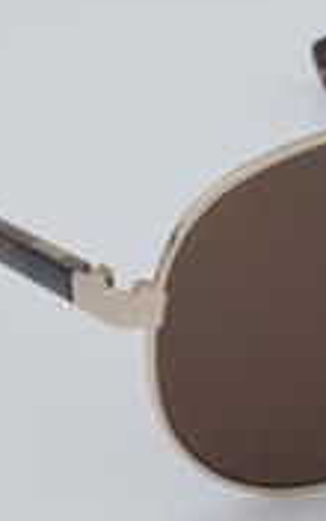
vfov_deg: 13.4
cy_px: 231
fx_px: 2220
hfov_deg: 8.3
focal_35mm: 156
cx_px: 341
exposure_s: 1/4
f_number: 32
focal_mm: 45
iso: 100
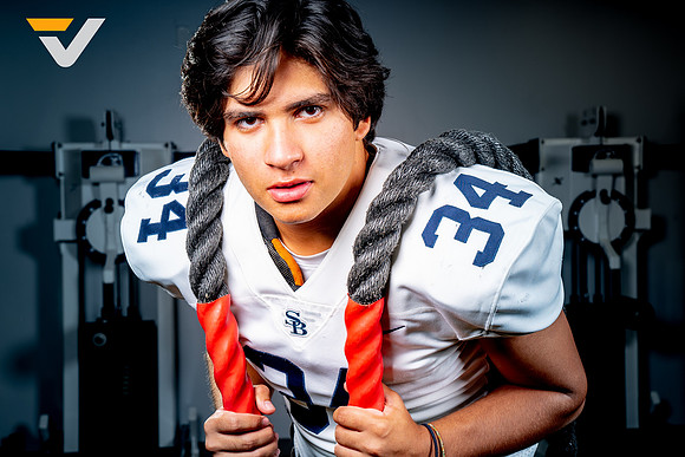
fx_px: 1092
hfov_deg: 34.8
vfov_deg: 23.6
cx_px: 359
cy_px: 229
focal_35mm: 57
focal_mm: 53
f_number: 8
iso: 100
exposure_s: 1/125
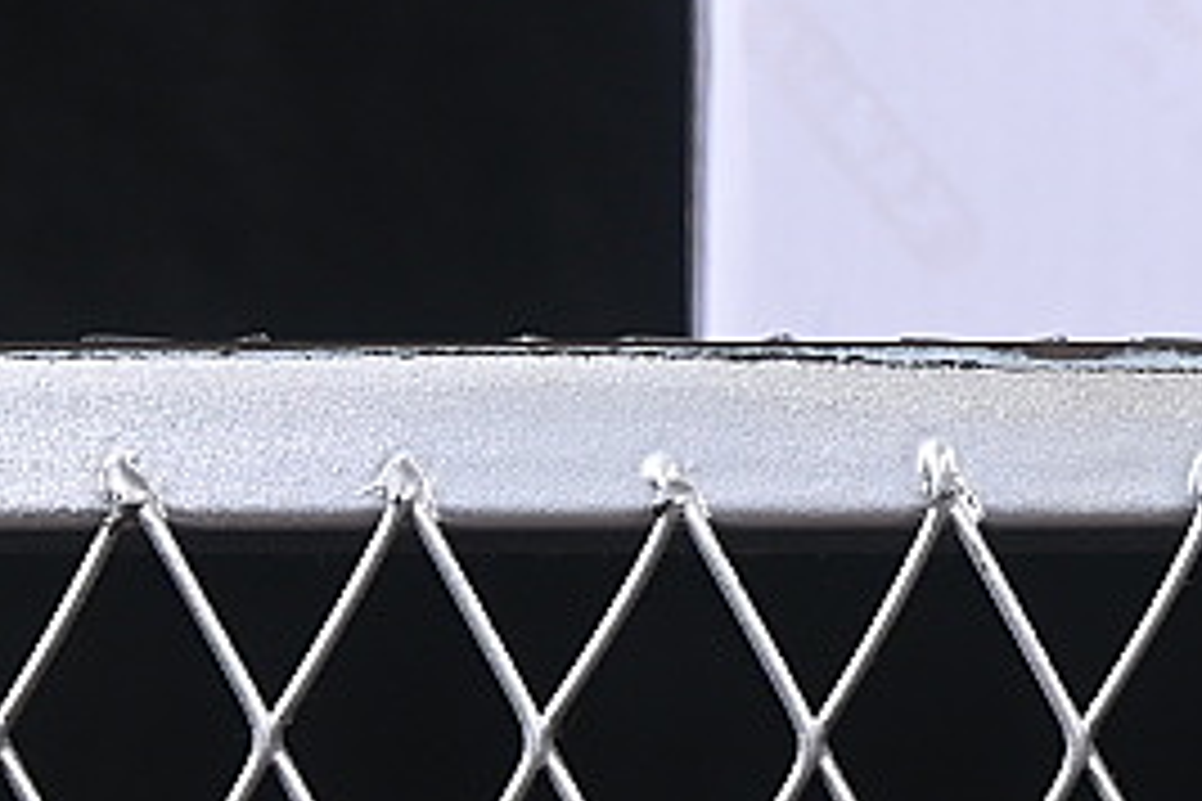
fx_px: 10116
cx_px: 2422
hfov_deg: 6.6
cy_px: -670
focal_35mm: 303
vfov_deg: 4.5
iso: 160
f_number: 6.3
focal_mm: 50
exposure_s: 1/60
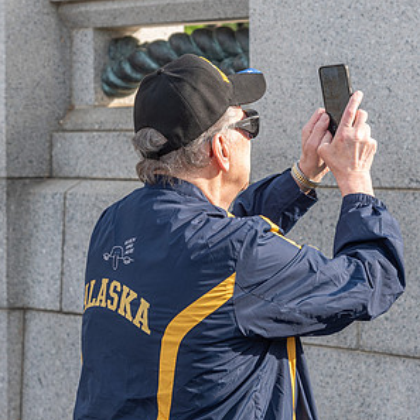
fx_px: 2169
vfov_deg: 11.1
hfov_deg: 11.1
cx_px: 211
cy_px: 191
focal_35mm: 158
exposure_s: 1/125
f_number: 8
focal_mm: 82
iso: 110
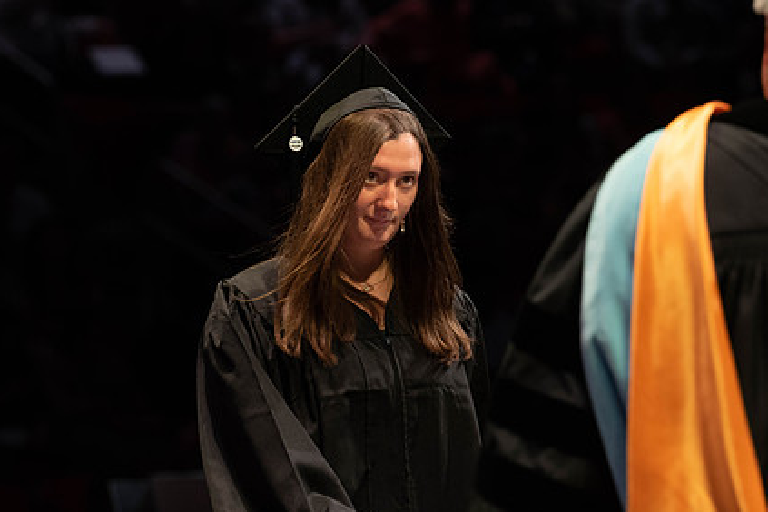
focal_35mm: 253
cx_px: 492
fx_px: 5397
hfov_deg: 8.1
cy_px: 193
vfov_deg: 5.4
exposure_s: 1/320
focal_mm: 170
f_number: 4.5
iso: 1600
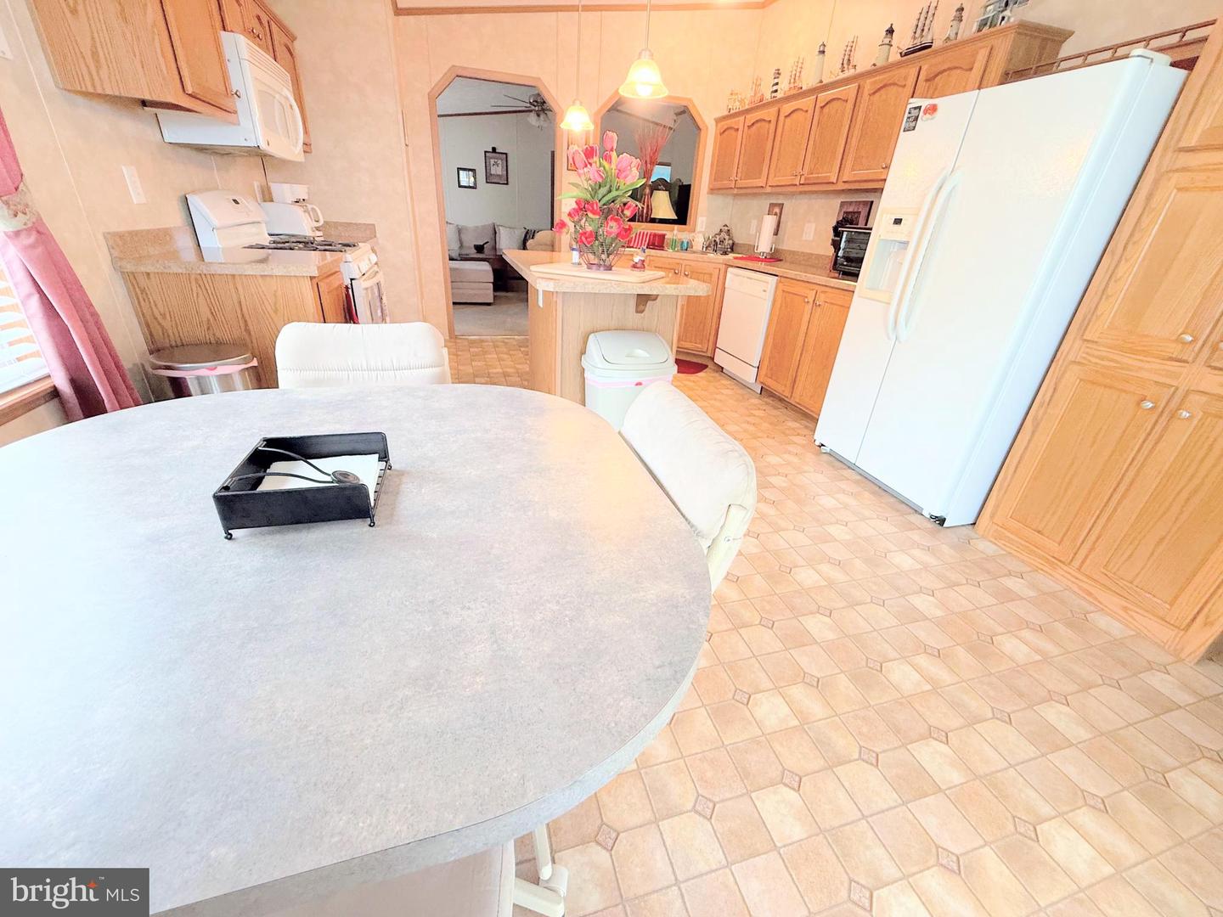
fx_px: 495
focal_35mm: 14
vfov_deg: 85.7
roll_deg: -3.8
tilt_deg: -26.2
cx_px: 612
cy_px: 458
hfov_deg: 102.1
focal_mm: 2.22
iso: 200
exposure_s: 1/60
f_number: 2.2
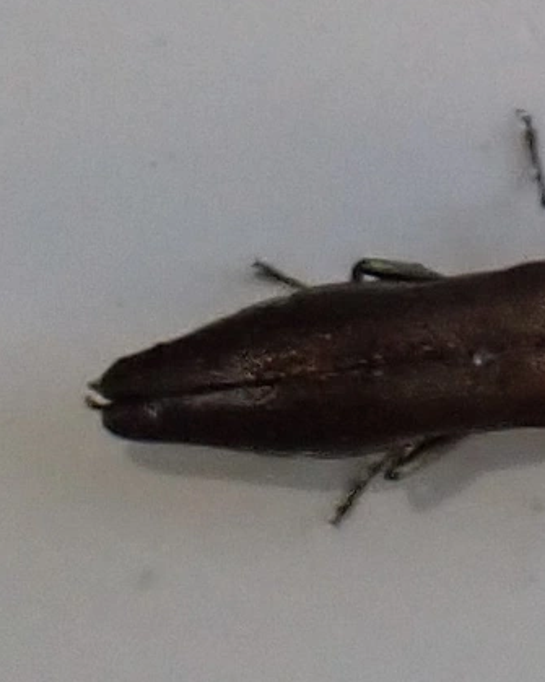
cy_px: 333
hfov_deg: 10.3
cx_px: 514
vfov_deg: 12.9
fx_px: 3005
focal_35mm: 149
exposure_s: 1/400
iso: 500
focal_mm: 18
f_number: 4.9
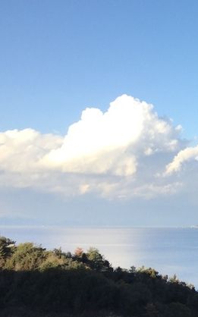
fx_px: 553
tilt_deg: +9.7
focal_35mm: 64
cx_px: 297
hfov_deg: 18.1
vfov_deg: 31.9
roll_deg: -0.3
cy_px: 122
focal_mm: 3.3
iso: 25
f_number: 2.4
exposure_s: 1/543
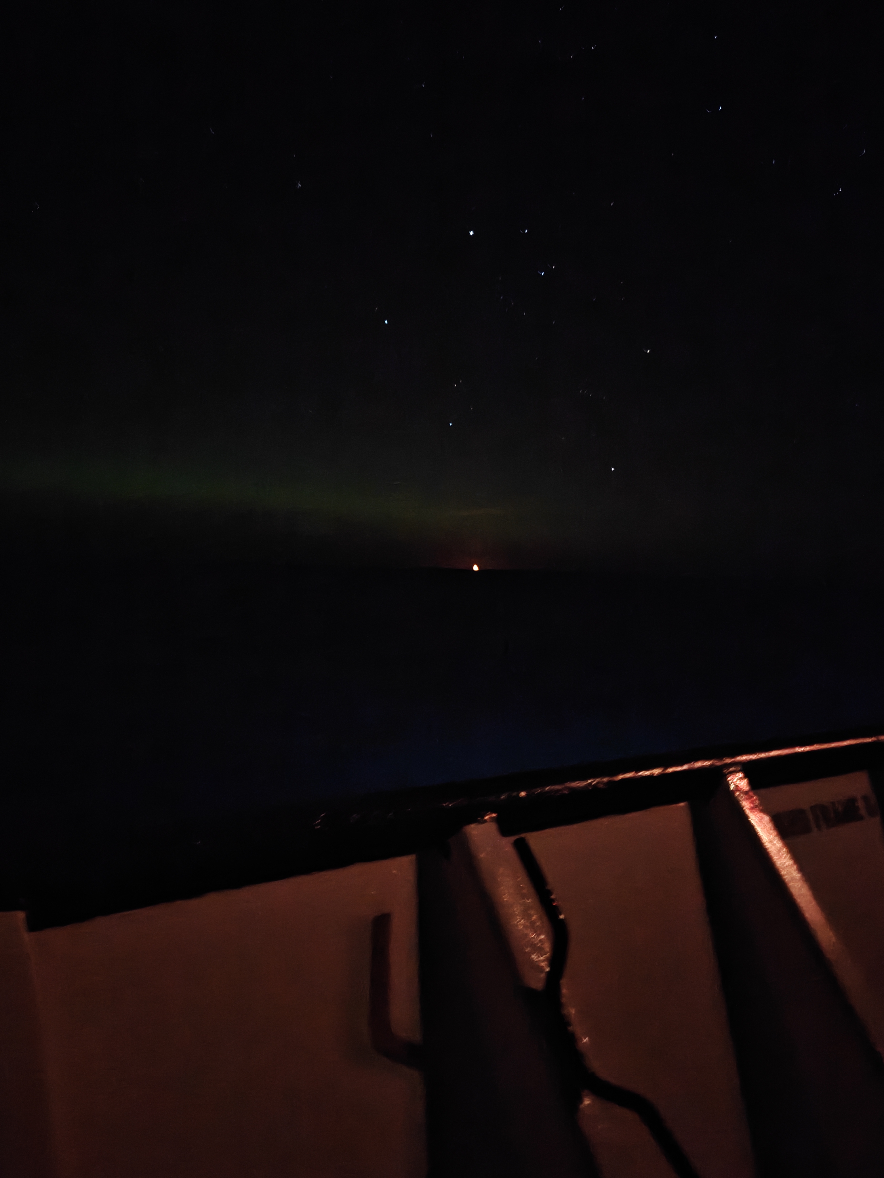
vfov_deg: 73.9
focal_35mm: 23
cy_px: 589
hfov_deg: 58.9
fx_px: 783
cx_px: 442
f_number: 1.6
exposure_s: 1/3.33
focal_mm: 6.06
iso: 12800
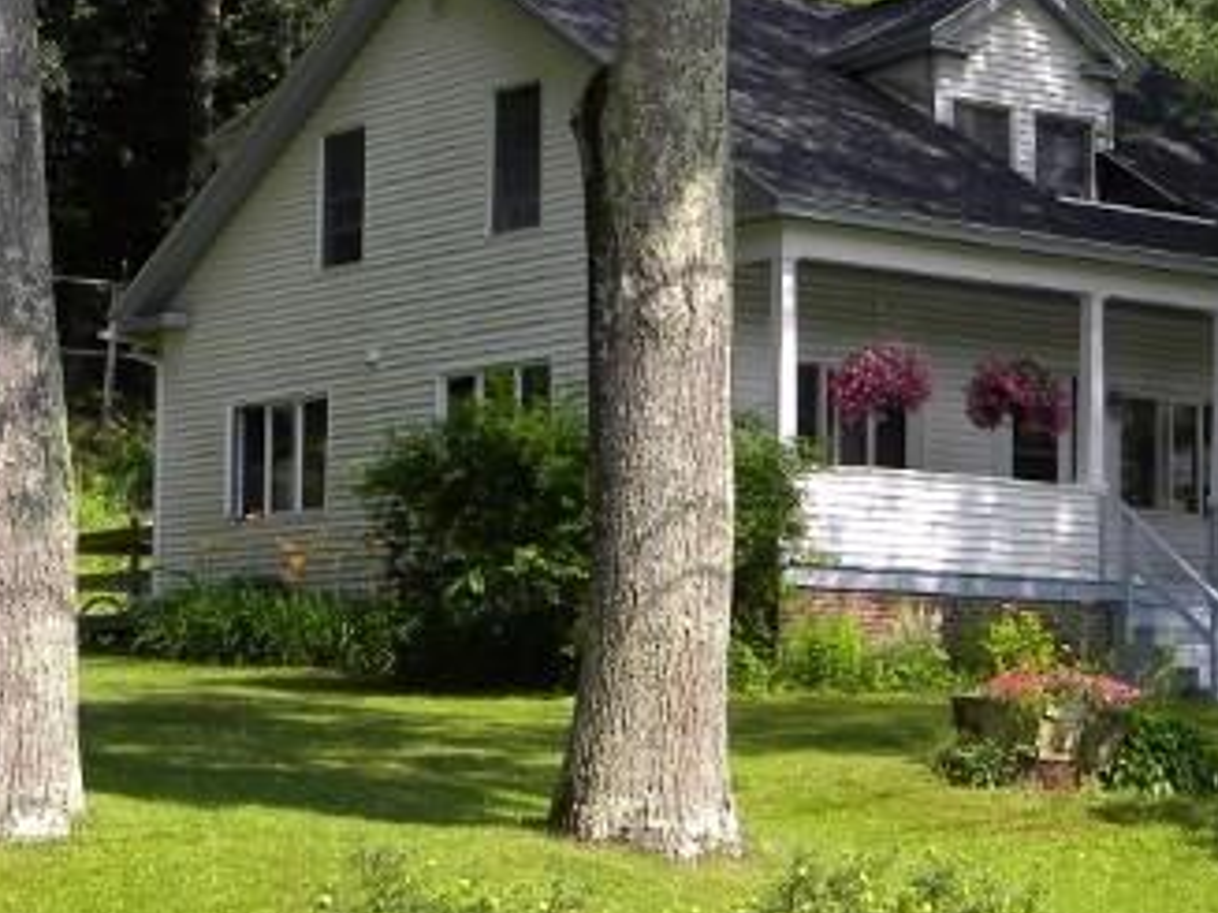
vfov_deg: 16.1
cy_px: 436
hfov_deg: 21.3
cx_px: 782
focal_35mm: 92
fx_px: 3236
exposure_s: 1/343
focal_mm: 8.6
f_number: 3.9
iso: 80
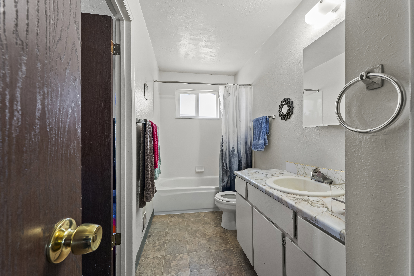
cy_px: 138
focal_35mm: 14
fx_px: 161
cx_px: 207
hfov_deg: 104.3
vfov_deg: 81.2
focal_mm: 14
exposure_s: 1/2.5
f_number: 9
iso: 400
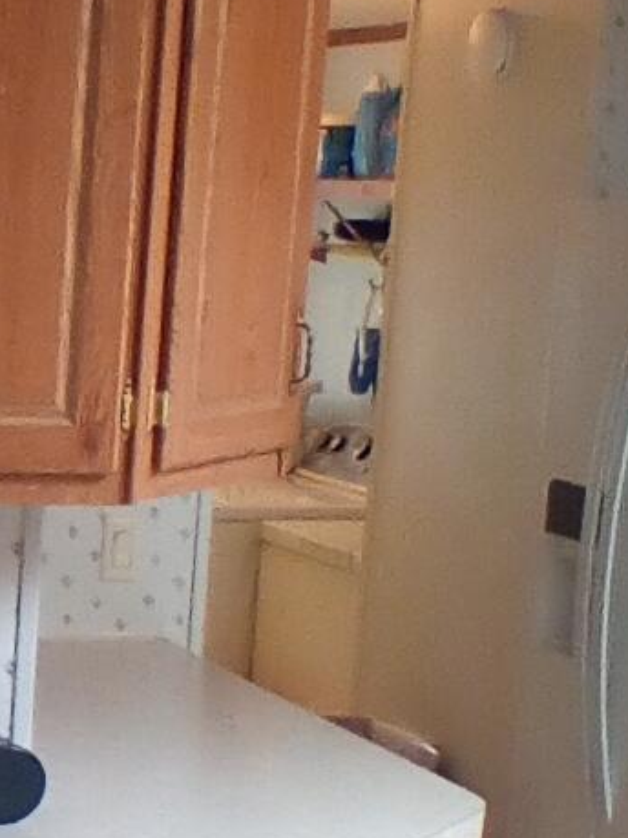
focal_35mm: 108
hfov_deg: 12.9
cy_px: 672
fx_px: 2614
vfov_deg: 18.1
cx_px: -354
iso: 160
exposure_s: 1/30
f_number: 2.4
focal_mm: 2.38
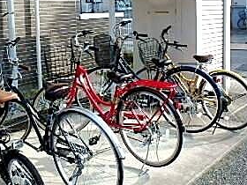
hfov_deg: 39.2
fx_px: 343
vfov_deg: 29.7
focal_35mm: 48
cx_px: 82
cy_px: 44
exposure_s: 1/250
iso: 125
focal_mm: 3.7
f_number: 3.5
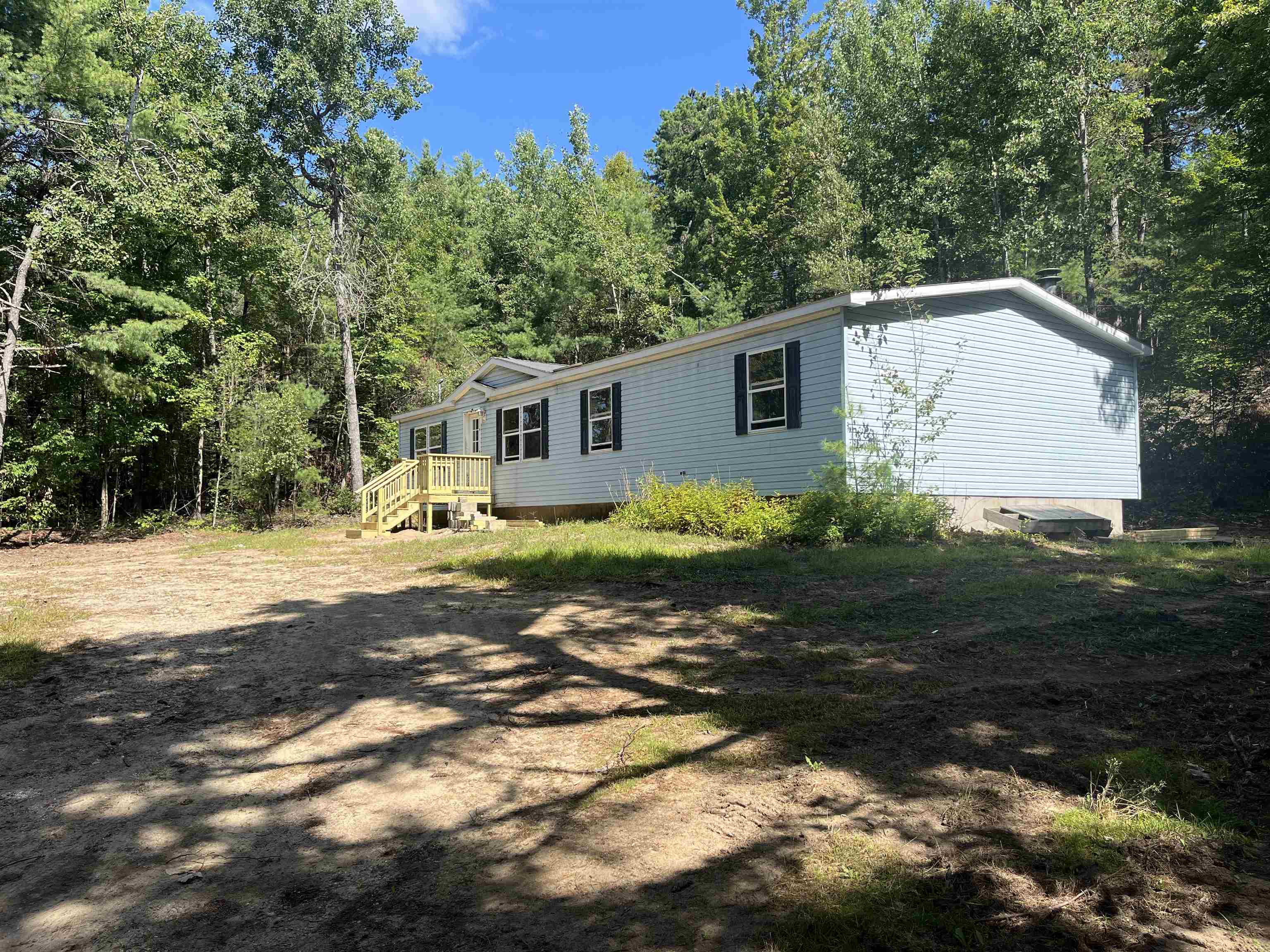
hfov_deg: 67.3
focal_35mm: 26
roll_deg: +0.1
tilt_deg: +2.2
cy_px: 476
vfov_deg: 53.1
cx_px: 635
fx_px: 954
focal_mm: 5.1
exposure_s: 1/1497
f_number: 1.6
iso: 50
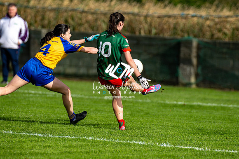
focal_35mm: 360
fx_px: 2389
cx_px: 120
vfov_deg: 3.8
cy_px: 80
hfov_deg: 5.7
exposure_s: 1/4000
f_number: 2.8
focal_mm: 240
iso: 180
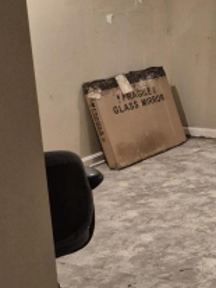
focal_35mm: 74
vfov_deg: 26.3
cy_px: 141
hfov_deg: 17.6
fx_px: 616
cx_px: 333
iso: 800
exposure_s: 1/120
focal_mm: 5.4
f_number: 1.8
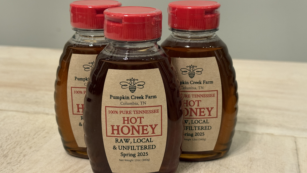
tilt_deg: -18.1
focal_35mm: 53
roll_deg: +0.1
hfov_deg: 39.2
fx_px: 431
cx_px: 154
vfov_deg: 22.6
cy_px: 98
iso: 200
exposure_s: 1/60
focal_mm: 6.76
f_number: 1.78
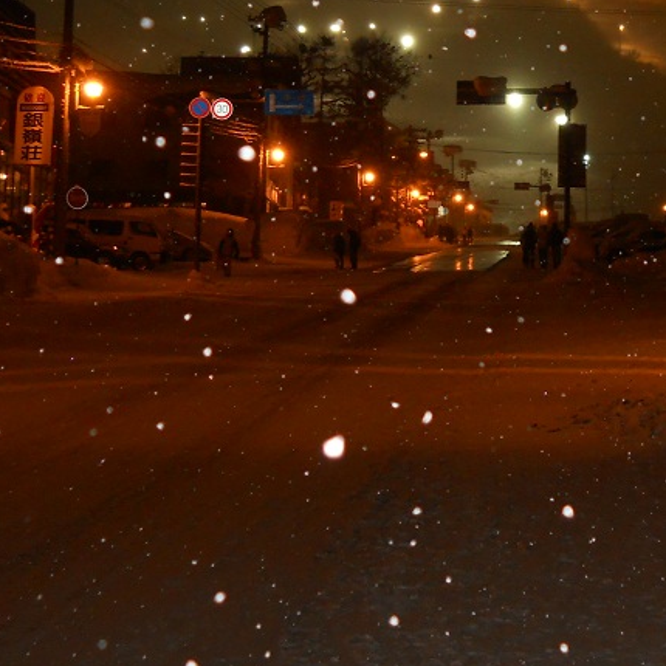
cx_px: 519
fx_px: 1741
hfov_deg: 21.4
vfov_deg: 21.4
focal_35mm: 80
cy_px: 149
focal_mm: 6.72
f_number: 3.1
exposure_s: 1/30
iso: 200
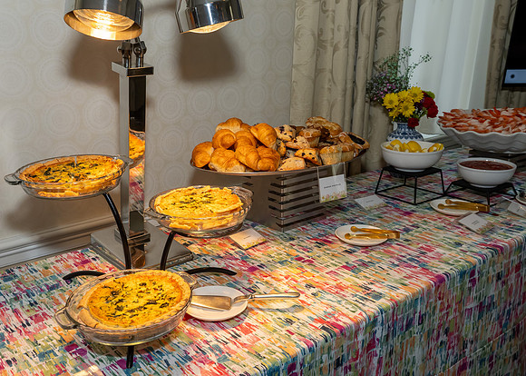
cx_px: 217
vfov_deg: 41.4
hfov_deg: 55.6
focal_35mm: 33
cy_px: 209
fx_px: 496
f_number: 8
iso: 640
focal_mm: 19
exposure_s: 1/250
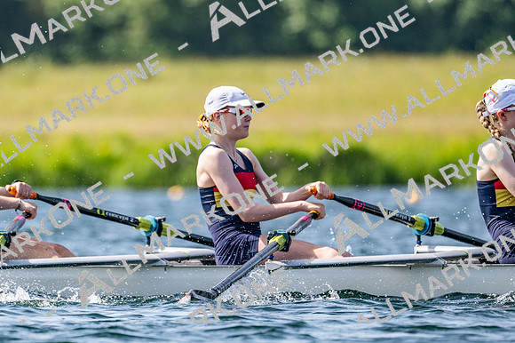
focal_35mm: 600
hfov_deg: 3.4
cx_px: 258
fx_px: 8578
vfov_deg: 2.3
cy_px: 172
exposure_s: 1/2500
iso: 280
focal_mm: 400
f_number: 4.5
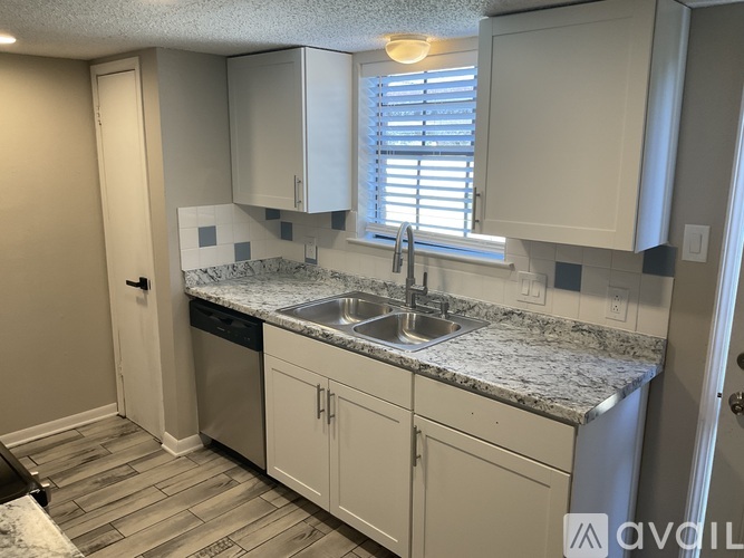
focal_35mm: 29
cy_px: 279
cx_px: 372
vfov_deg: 48.2
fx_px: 623
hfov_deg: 61.7
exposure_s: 1/120
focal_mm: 3
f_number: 1.8
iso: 64
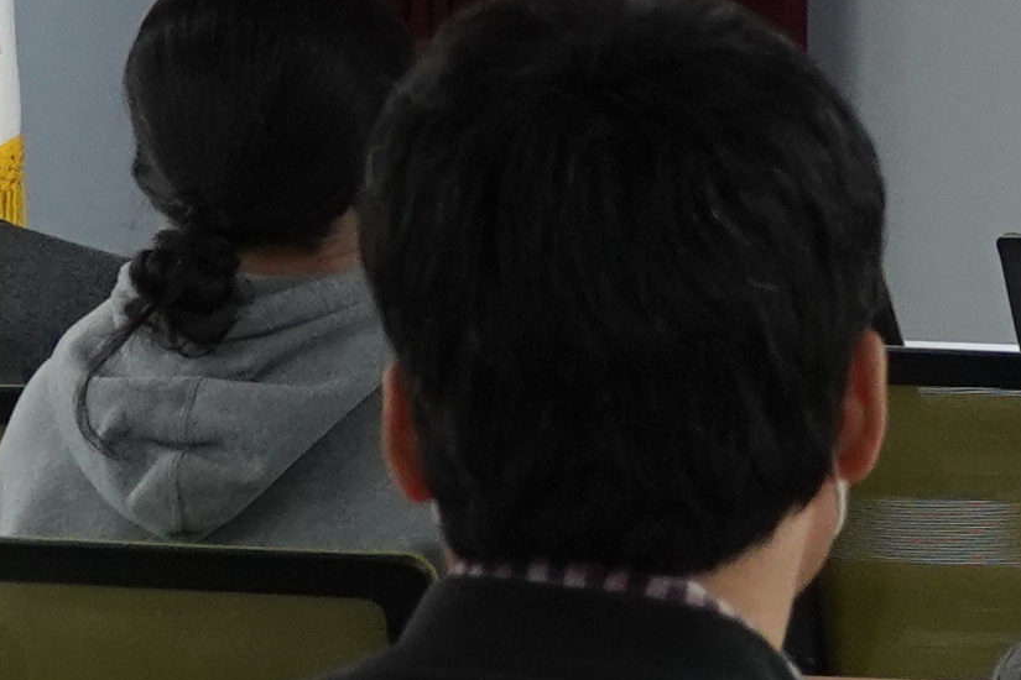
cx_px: 1277
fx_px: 10152
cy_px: 183
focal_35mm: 358
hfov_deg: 5.7
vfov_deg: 3.8
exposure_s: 1/60
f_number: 3.2
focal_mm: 19.68
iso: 400
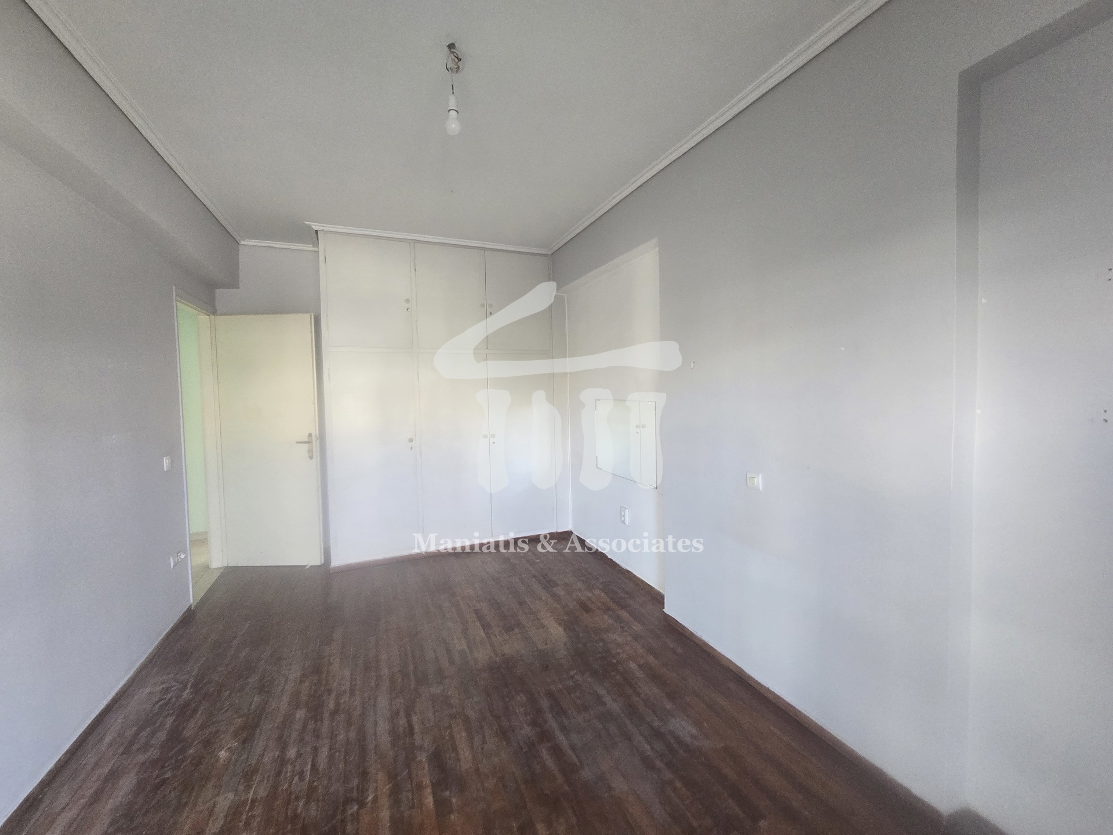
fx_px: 418
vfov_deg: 89.9
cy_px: 418
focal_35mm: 13
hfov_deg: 106.2
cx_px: 556
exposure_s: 1/100
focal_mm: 2.2
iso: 200
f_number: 2.2
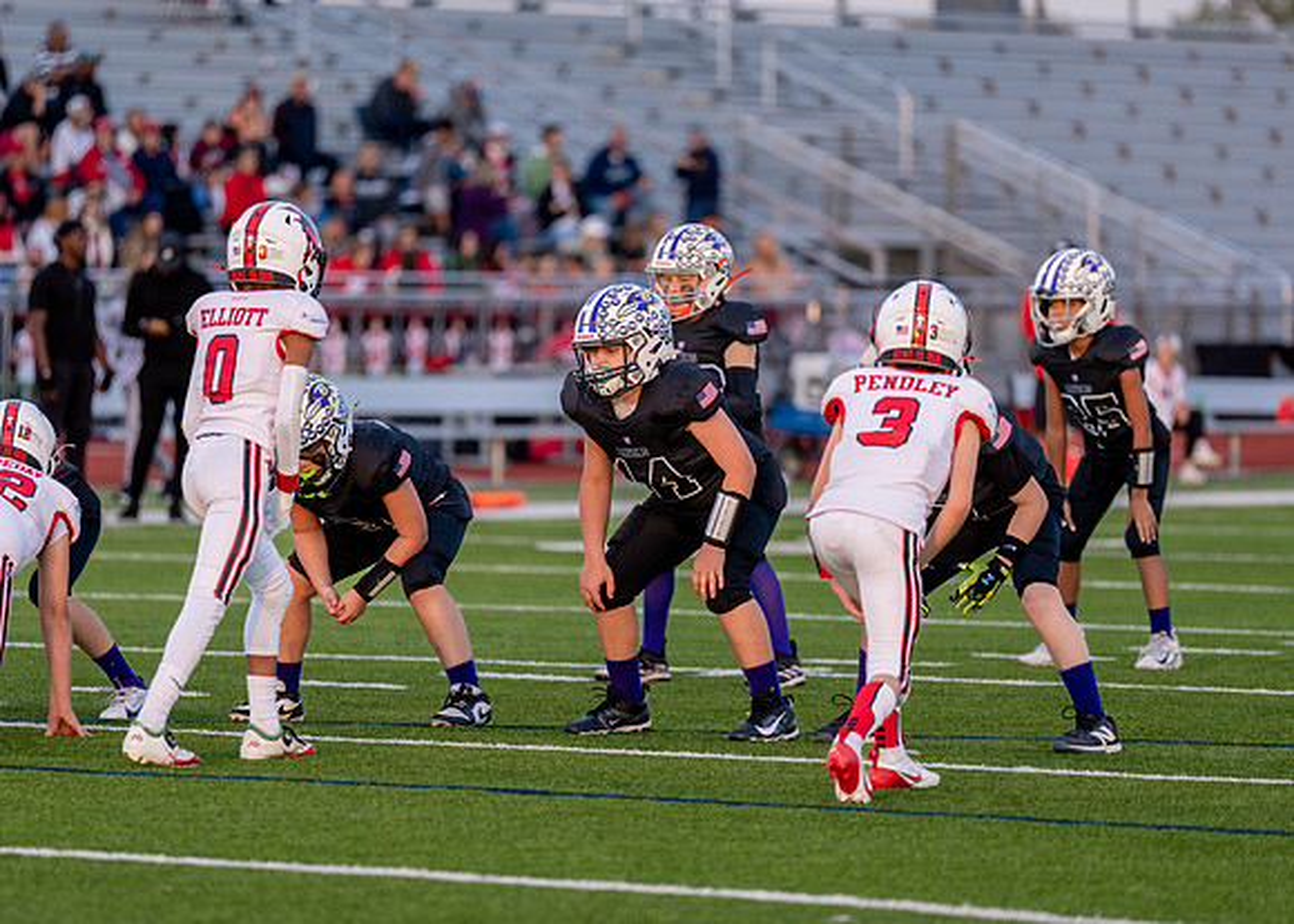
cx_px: 637
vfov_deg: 5.6
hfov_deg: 7.8
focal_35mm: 258
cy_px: 458
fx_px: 9468
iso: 500
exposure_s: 1/1250
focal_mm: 200
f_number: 2.8
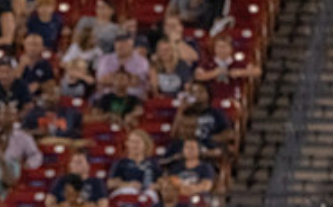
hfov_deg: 2.7
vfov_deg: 1.7
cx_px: -85
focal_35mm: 790
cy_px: 341
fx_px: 7159
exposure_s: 1/1000
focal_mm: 235
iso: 8000
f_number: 5.6
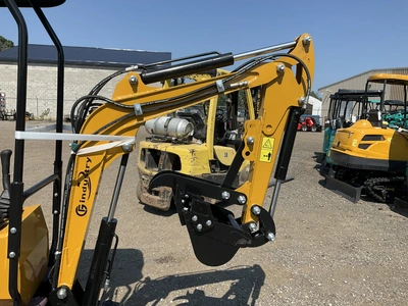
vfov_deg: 48.2
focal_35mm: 29
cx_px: 204
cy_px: 153
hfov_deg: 61.7
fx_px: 342
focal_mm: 3
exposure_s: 1/1912
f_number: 1.8
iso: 25
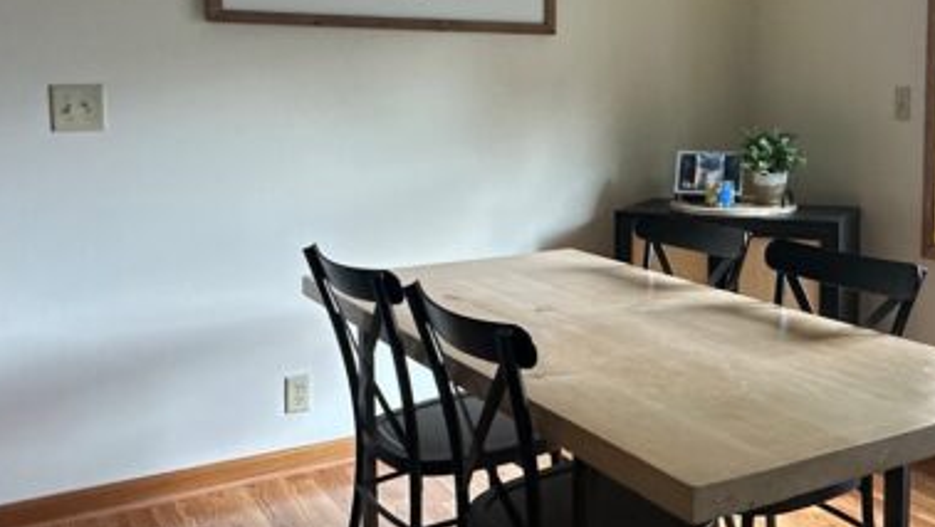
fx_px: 1067
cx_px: 704
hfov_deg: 45.7
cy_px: 183
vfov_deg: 27.6
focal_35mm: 43
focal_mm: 2.22
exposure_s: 1/99
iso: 200
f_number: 2.2
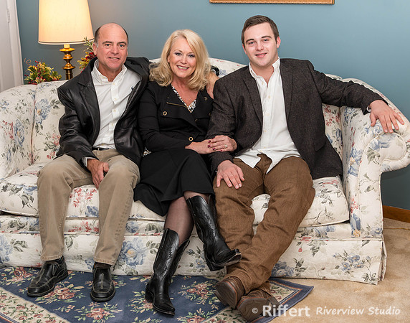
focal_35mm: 57
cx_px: 175
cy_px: 147
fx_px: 689
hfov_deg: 33.1
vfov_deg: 26.4
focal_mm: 45
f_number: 8
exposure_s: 1/30
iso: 320
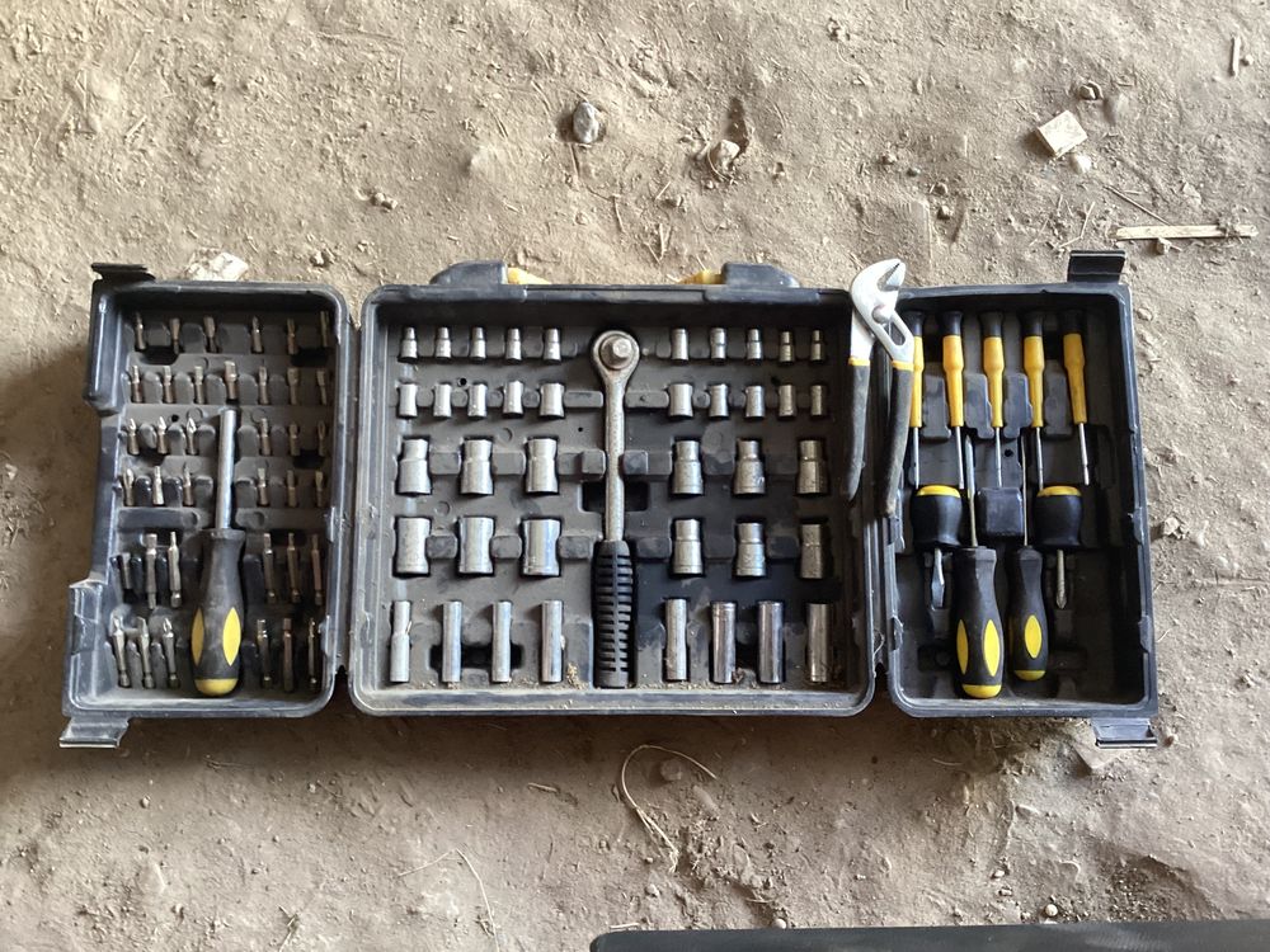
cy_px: 476
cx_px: 635
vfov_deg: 45.4
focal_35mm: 31
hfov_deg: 58.4
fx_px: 1137
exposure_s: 1/50
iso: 250
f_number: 2.4
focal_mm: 3.3
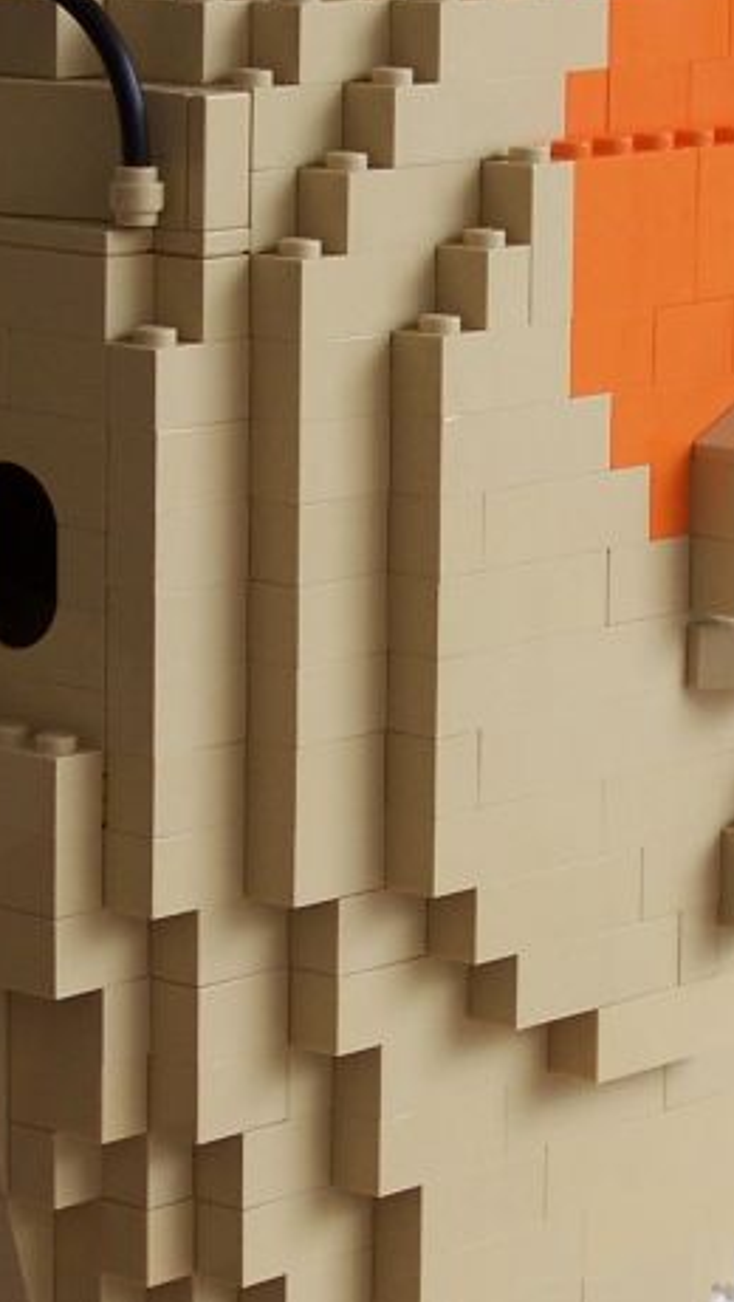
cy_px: 734
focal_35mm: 162
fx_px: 5594
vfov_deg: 13.3
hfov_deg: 7.5
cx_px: 282
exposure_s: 1/125
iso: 80
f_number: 3.2
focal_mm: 11.1
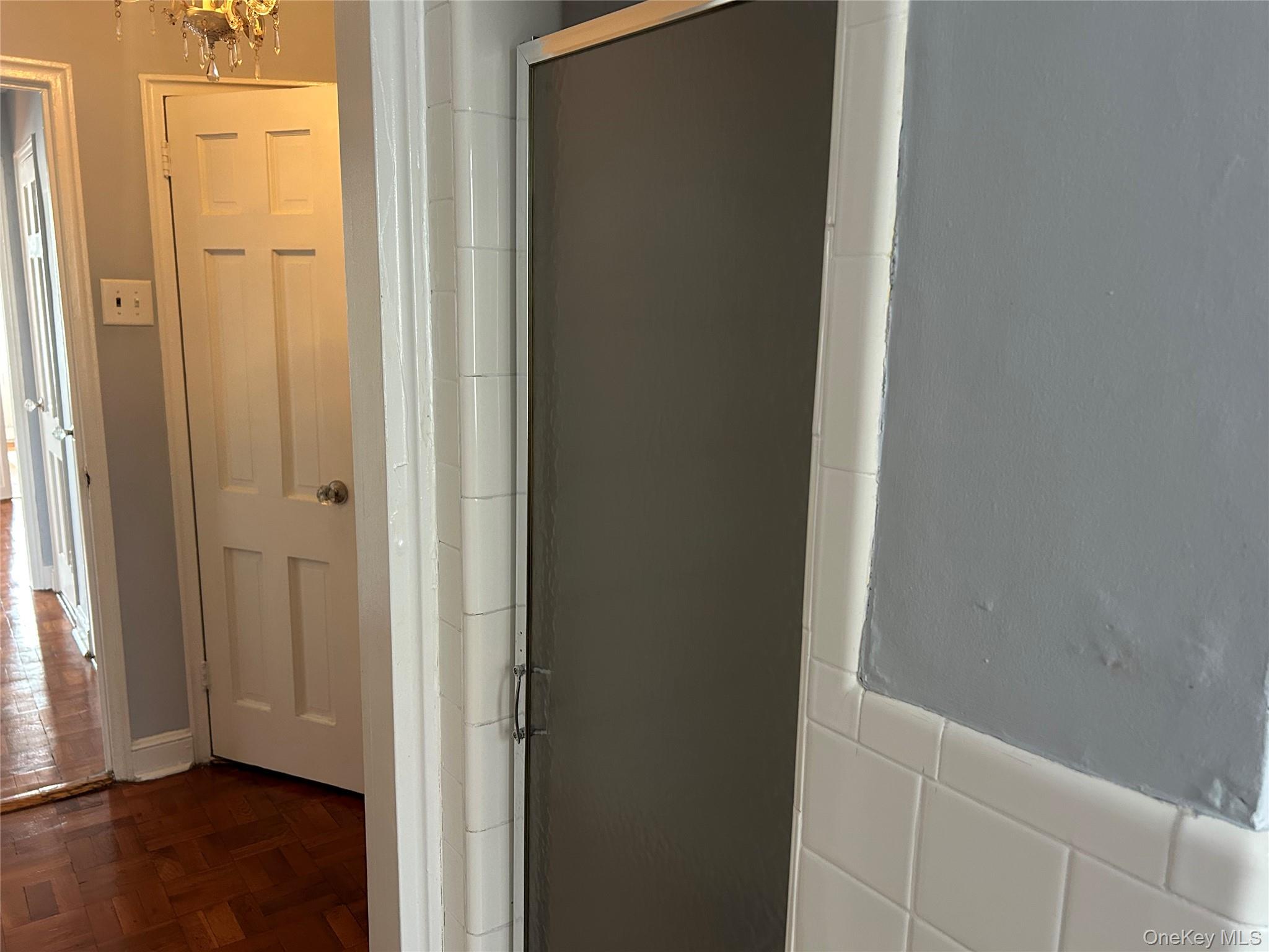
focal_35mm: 26
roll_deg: -1.1
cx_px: 634
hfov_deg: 67.3
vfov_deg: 53.1
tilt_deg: -11.2
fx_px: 953
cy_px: 476
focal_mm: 5.7
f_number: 1.5
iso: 250
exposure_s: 1/60
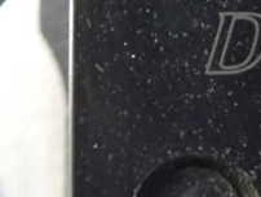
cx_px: 346
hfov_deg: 20.0
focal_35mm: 89
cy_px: -19
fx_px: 672
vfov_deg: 16.2
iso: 1600
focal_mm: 5.4
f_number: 2.3
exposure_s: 1/13
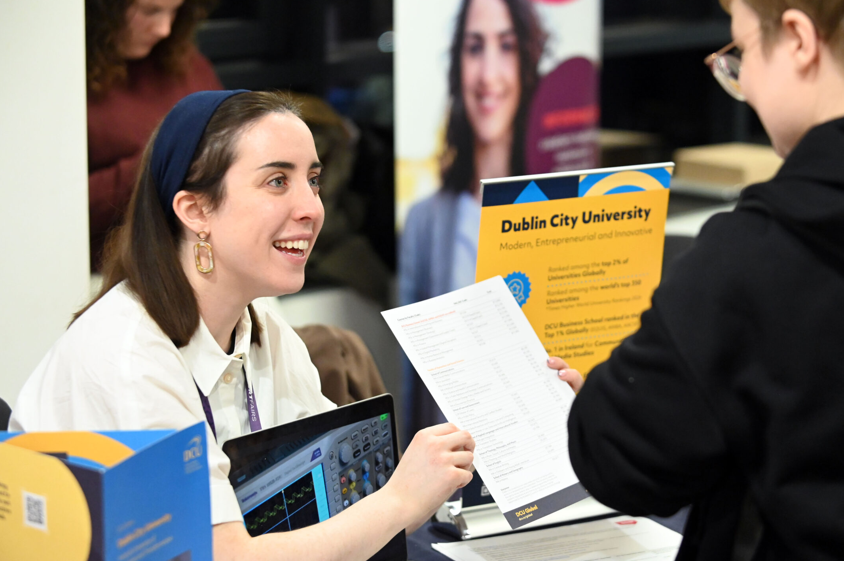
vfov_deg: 15.2
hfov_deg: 22.6
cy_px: 275
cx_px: 461
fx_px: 2108
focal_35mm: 90
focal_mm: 75
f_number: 4
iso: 6400
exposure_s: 1/500
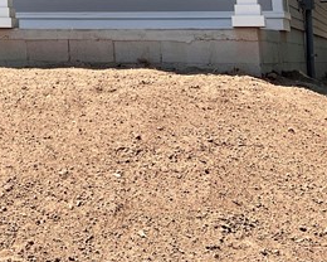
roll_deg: -1.0
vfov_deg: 14.0
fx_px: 968
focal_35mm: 100
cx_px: -145
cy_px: -179
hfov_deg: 17.5
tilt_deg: +14.3
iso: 50
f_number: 1.5
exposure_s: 1/3460
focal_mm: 5.7
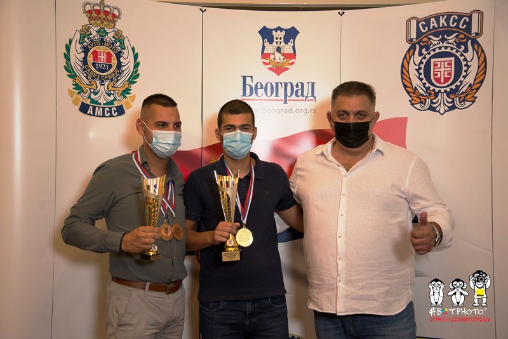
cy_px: 170
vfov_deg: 28.1
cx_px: 254
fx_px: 678
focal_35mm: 48
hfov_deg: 41.1
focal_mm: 48
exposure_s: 1/60
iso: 800
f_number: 4.2
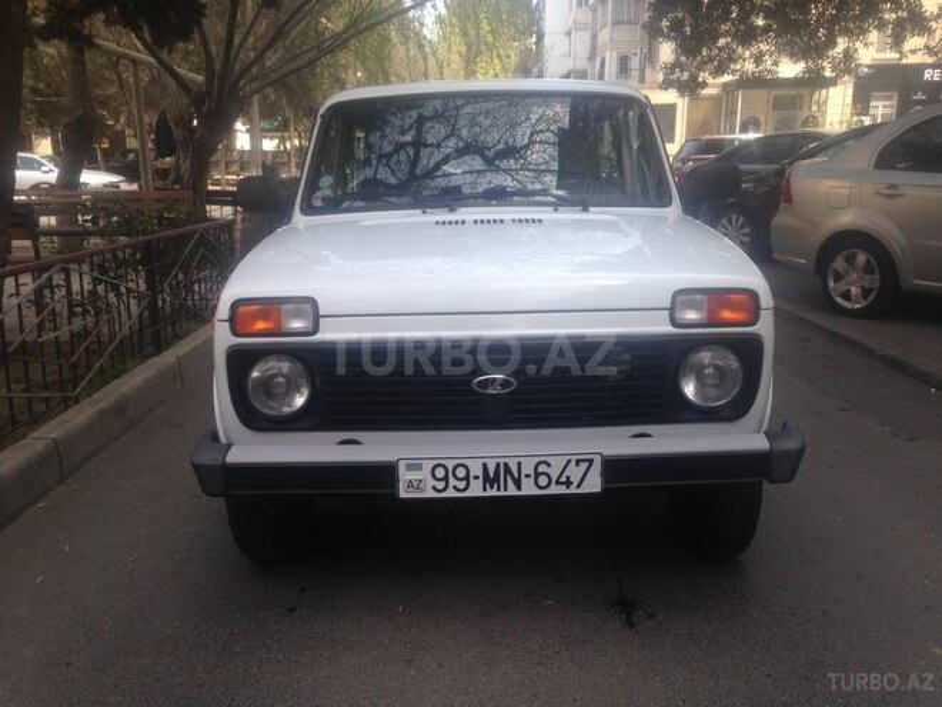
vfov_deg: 42.9
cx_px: 471
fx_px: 898
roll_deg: -0.8
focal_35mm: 33
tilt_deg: -11.7
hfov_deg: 55.4
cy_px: 354
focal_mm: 4.12
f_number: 2.4
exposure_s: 1/278
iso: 50
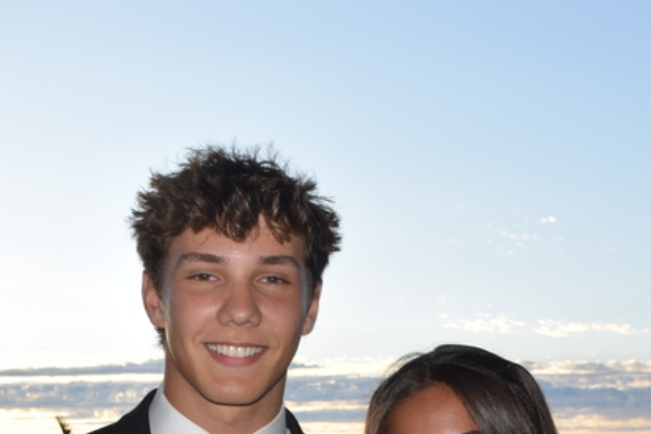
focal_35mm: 85
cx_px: 297
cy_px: 524
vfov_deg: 15.4
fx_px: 1541
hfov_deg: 23.8
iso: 100
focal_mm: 23
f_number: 6.3
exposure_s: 1/160
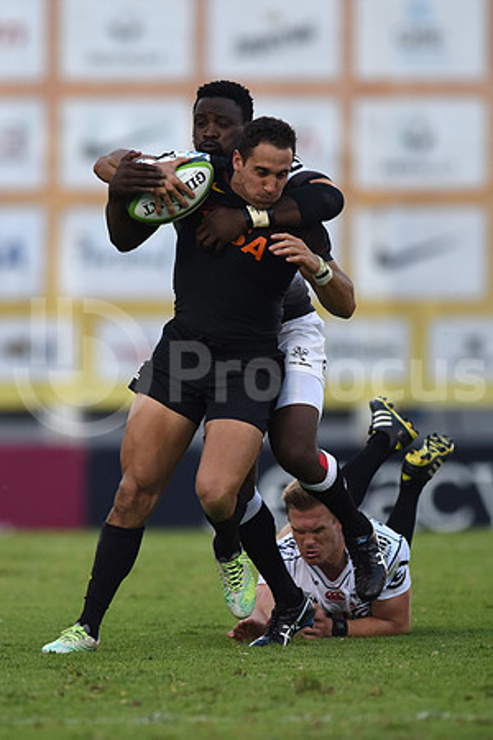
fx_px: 8627
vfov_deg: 4.9
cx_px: 246
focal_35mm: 420
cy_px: 370
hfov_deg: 3.3
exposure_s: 1/1600
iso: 1000
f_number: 4
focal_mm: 420
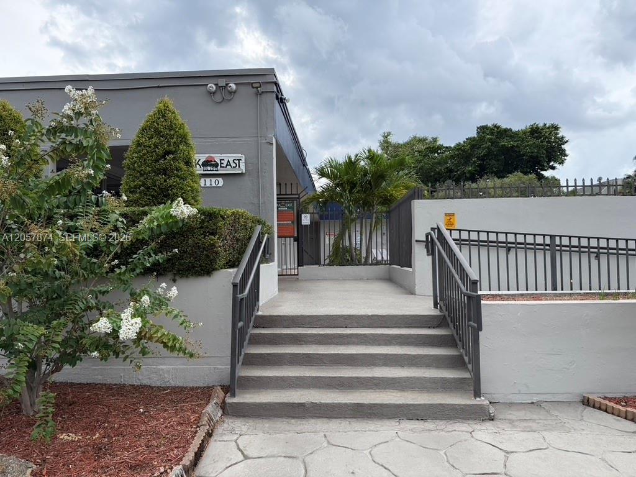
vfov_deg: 56.8
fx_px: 441
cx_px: 318
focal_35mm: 24
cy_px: 238
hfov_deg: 71.6
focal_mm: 6.76
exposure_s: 1/1949
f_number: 1.78
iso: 100
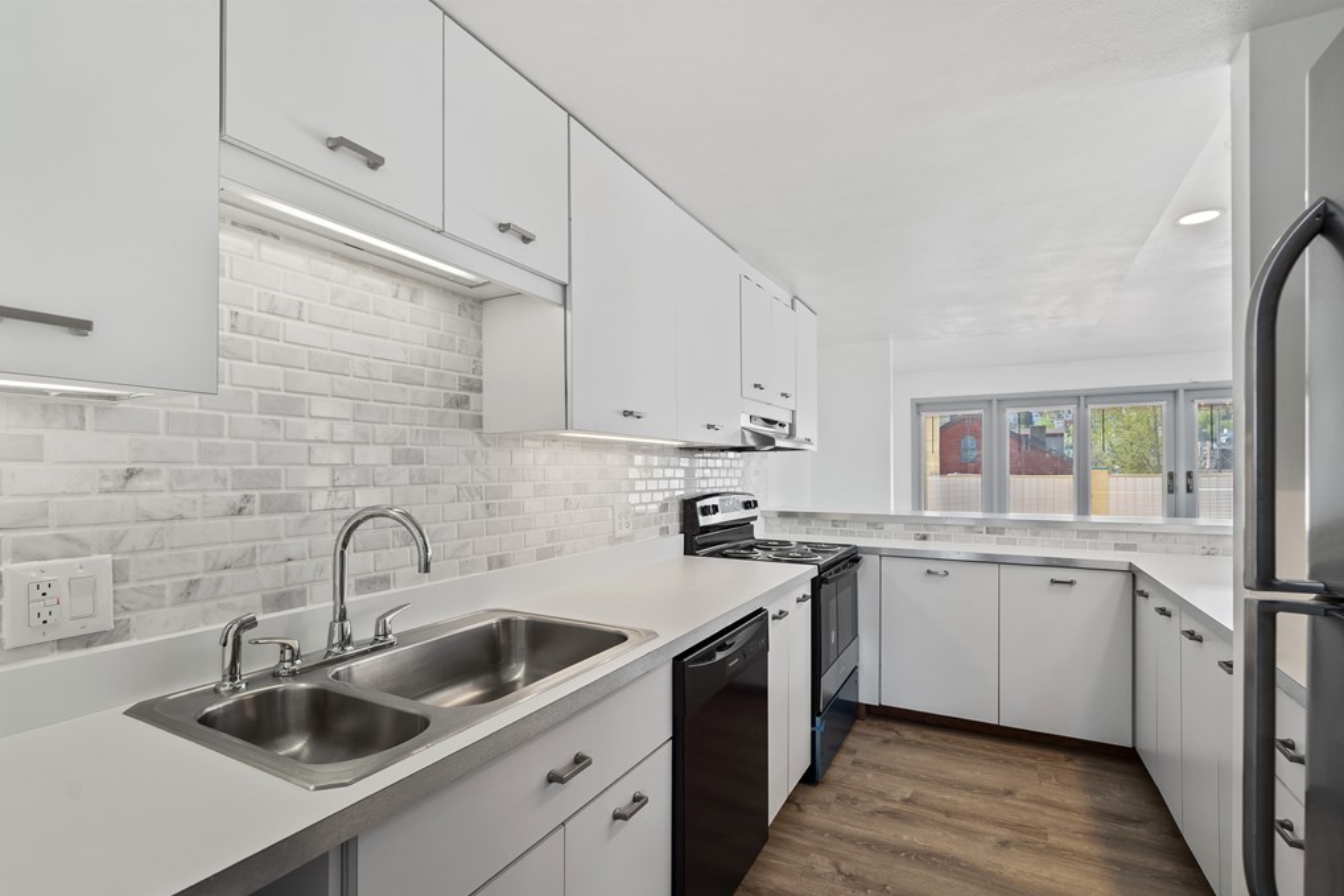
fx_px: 597
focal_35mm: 16
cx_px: 676
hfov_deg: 96.7
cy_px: 475
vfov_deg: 73.7
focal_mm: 15
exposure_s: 1/30
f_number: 6.3
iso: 400
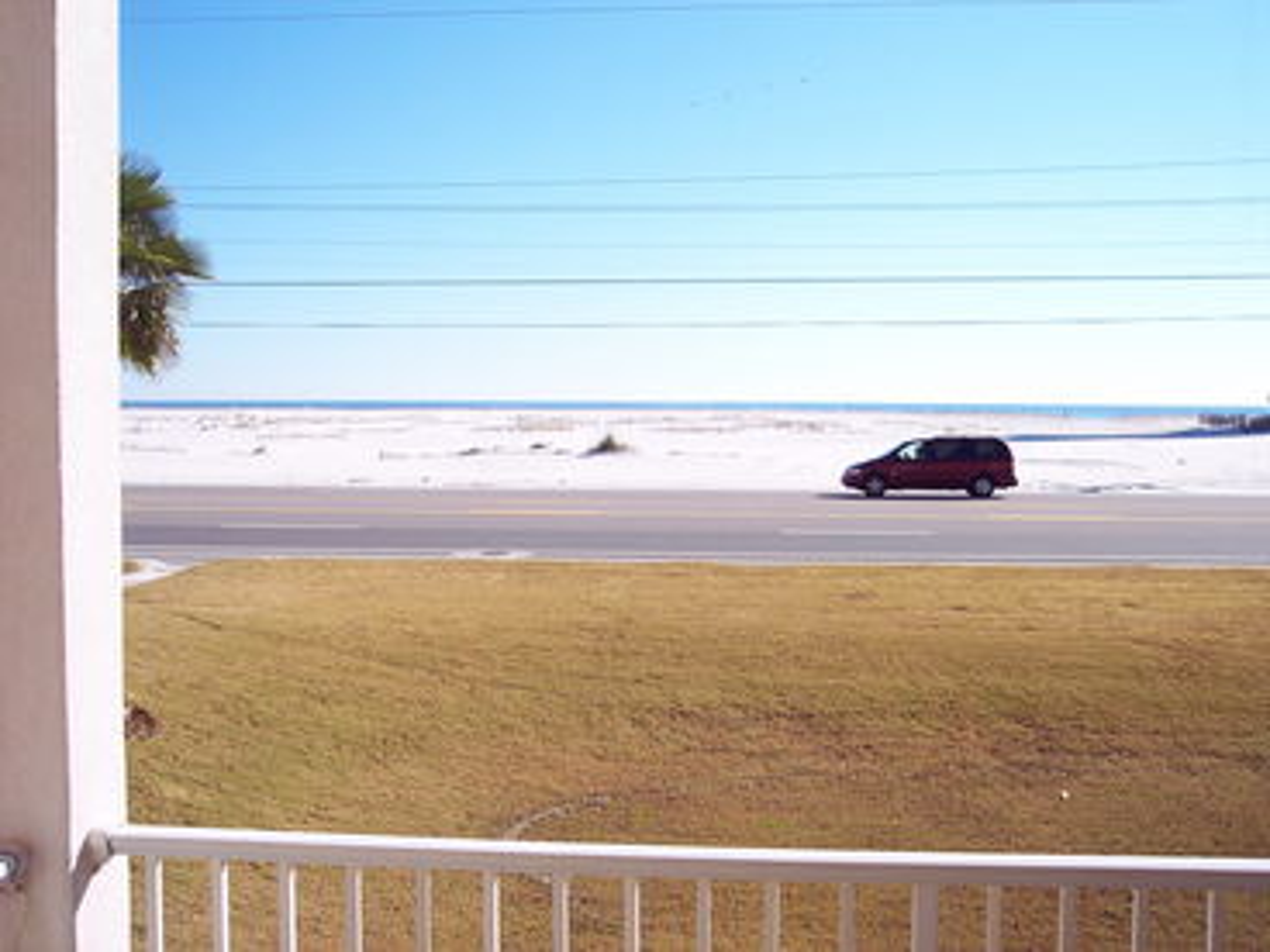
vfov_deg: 36.8
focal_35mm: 39
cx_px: 635
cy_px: 476
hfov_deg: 47.9
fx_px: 1431
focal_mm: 8
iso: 100
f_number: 4
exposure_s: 1/750
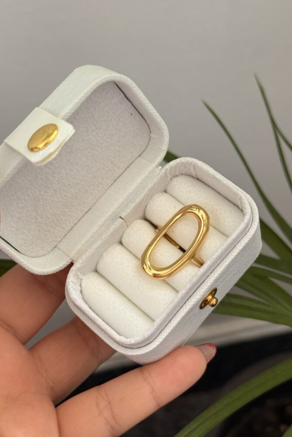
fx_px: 620
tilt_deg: -46.5
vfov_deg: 38.9
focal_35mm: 51
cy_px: 219
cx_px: 164
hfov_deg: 26.5
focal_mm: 6.76
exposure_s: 1/50
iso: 200
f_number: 1.78
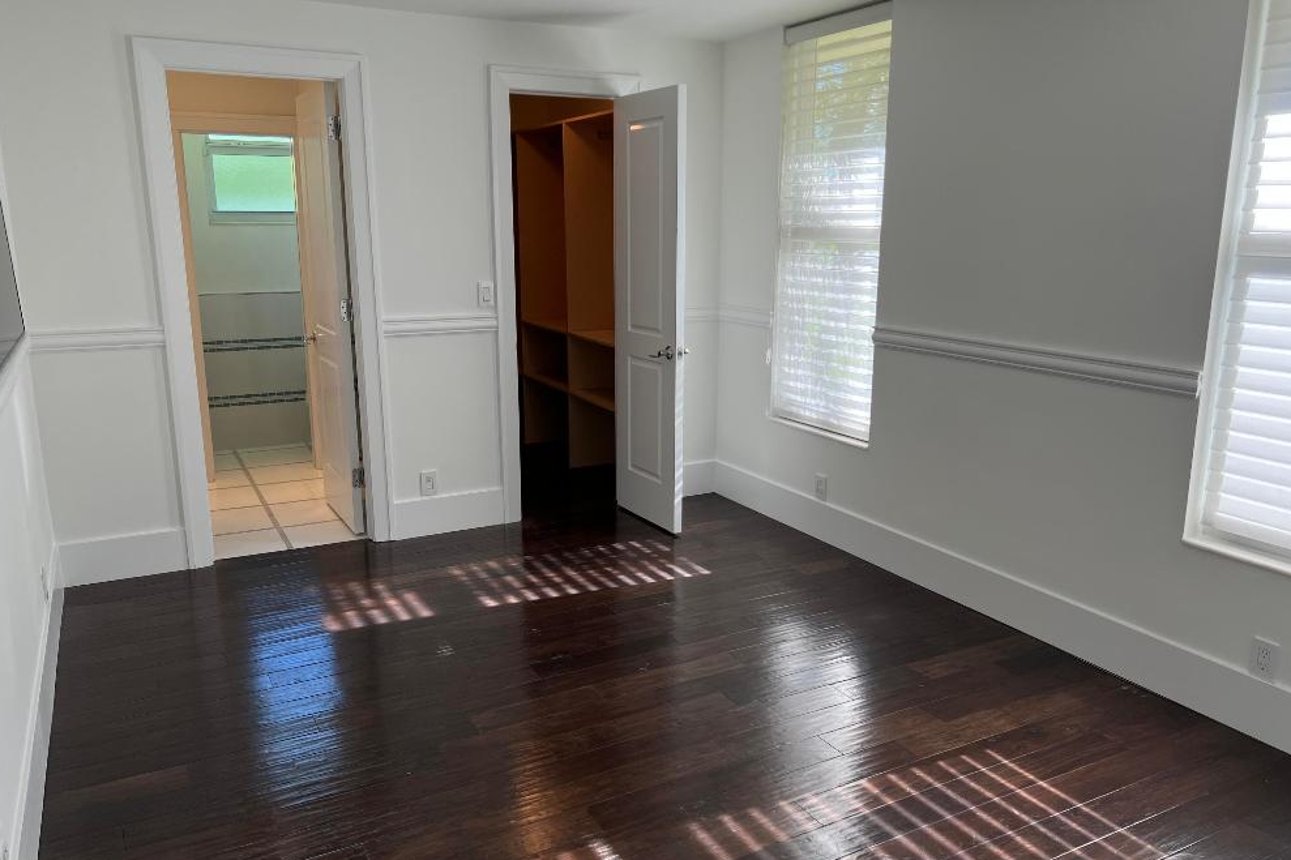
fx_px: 1004
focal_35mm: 28
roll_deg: +0.5
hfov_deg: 65.5
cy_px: 437
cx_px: 634
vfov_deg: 46.4
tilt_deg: -12.0
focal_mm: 5.7
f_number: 1.5
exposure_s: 1/198
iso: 40
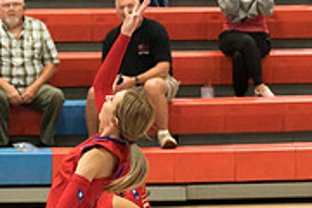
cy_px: 250
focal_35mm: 366
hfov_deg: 5.6
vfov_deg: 3.7
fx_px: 3172
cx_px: 82
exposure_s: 1/1000
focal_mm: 70
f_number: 2.8
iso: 3200
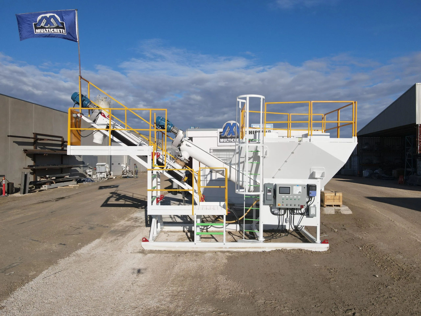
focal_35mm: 24
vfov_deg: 56.8
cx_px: 210
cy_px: 158
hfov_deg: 71.6
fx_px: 292
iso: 100
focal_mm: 4.5
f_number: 2.8
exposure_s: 1/1250
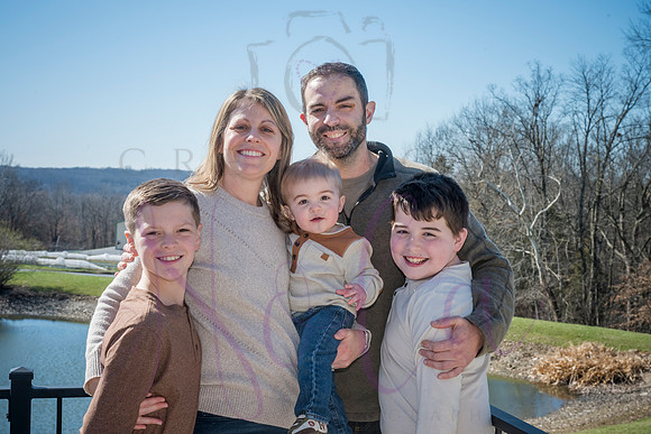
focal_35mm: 58
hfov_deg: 34.5
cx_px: 326
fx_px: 1049
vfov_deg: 23.4
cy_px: 217
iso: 400
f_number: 13
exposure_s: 1/320
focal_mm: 58
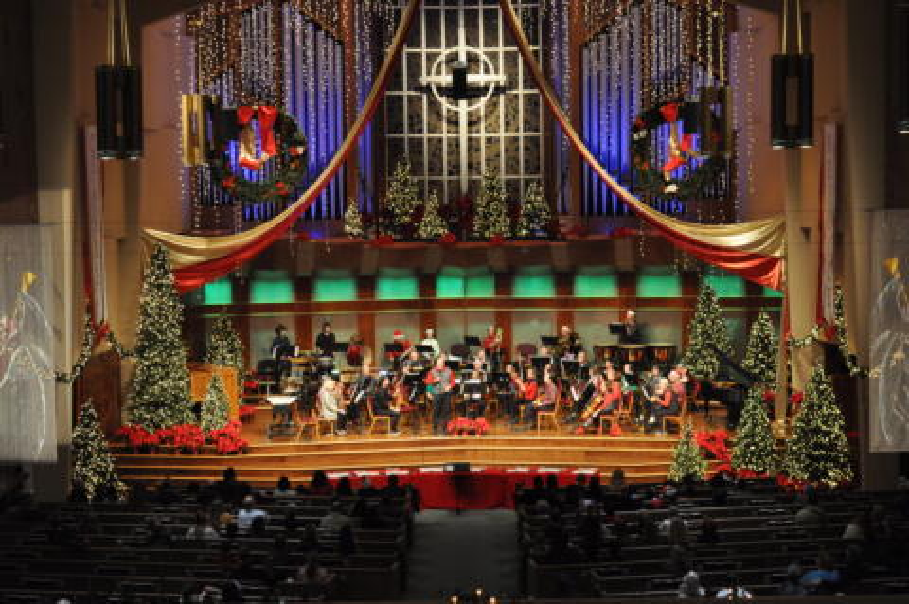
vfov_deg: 21.5
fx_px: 1589
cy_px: 302
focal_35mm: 63
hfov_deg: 31.9
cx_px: 454
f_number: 5.3
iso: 1400
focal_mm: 42
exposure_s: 1/30
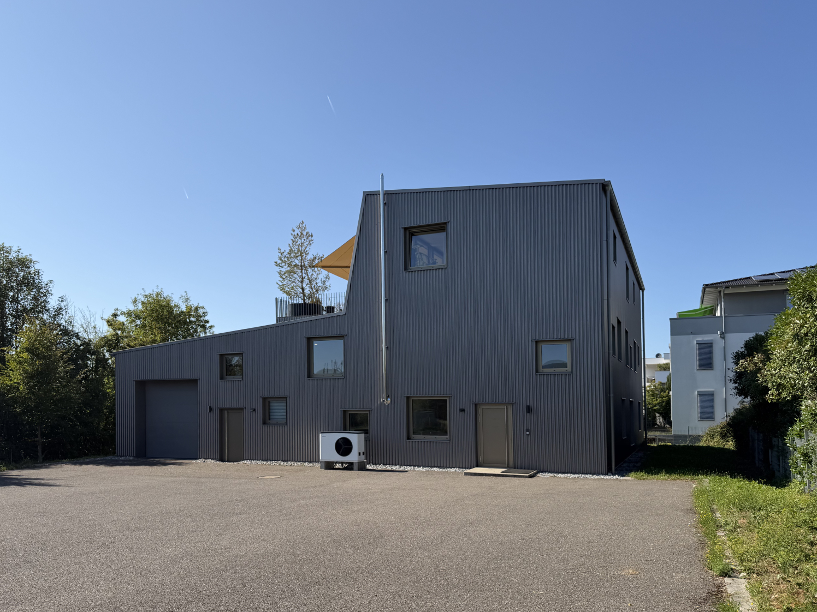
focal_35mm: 24
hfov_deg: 71.6
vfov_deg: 56.8
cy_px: 306
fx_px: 566
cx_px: 408
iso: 80
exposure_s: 1/4673
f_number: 1.8
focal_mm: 6.8
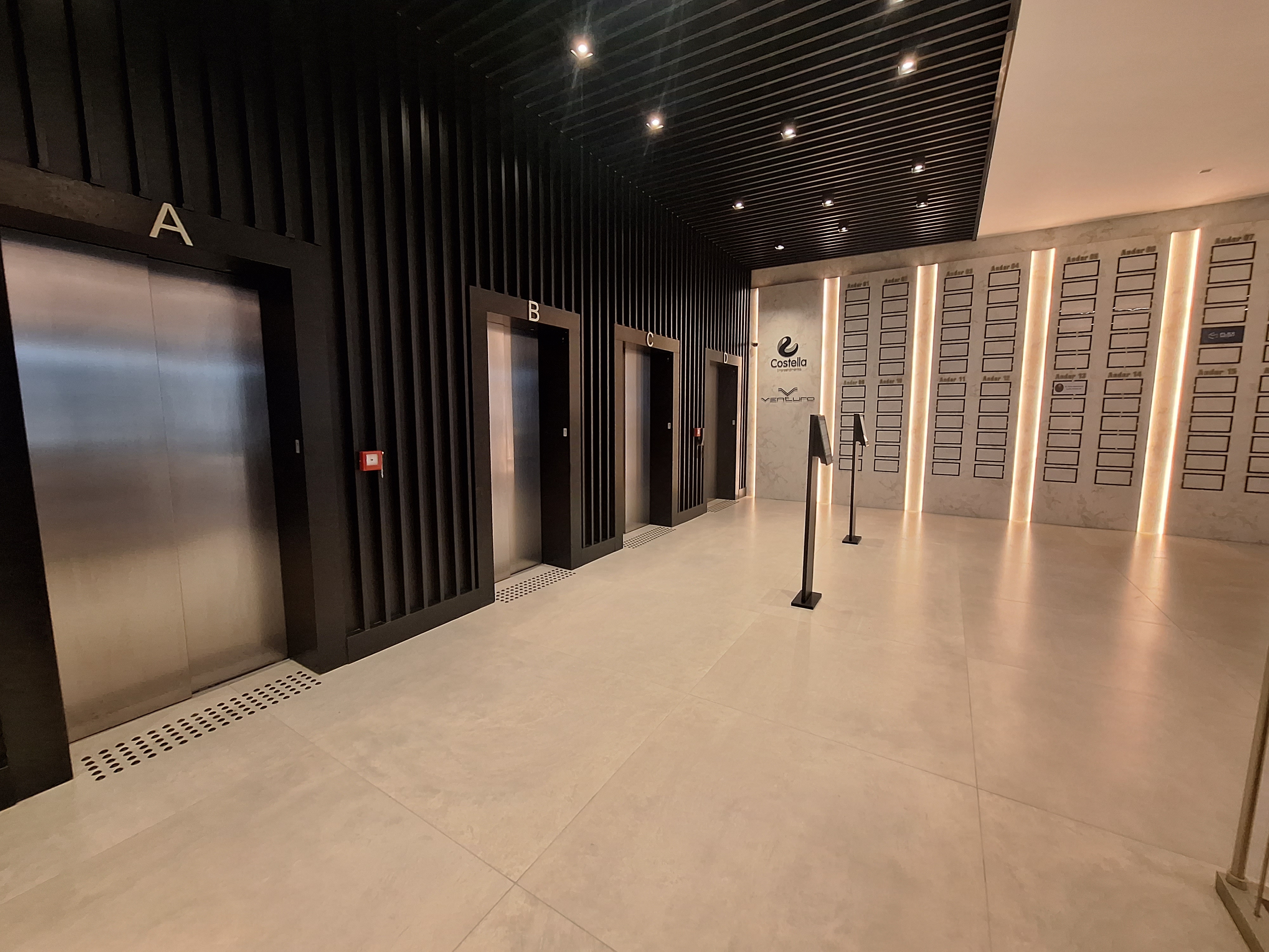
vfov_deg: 89.9
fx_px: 477
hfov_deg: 106.2
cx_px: 634
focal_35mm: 13
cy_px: 476
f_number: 2.2
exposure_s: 1/40
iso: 200
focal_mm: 1.74
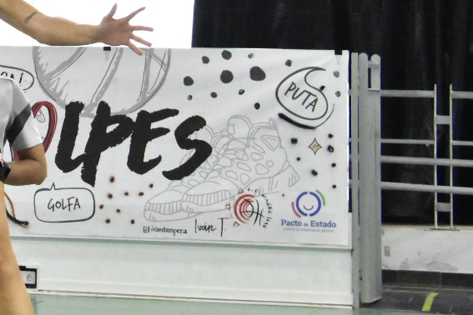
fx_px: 3376
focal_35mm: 257
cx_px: -128
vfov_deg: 5.3
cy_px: -92
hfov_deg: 7.9
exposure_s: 1/500
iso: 12800
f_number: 9
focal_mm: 60
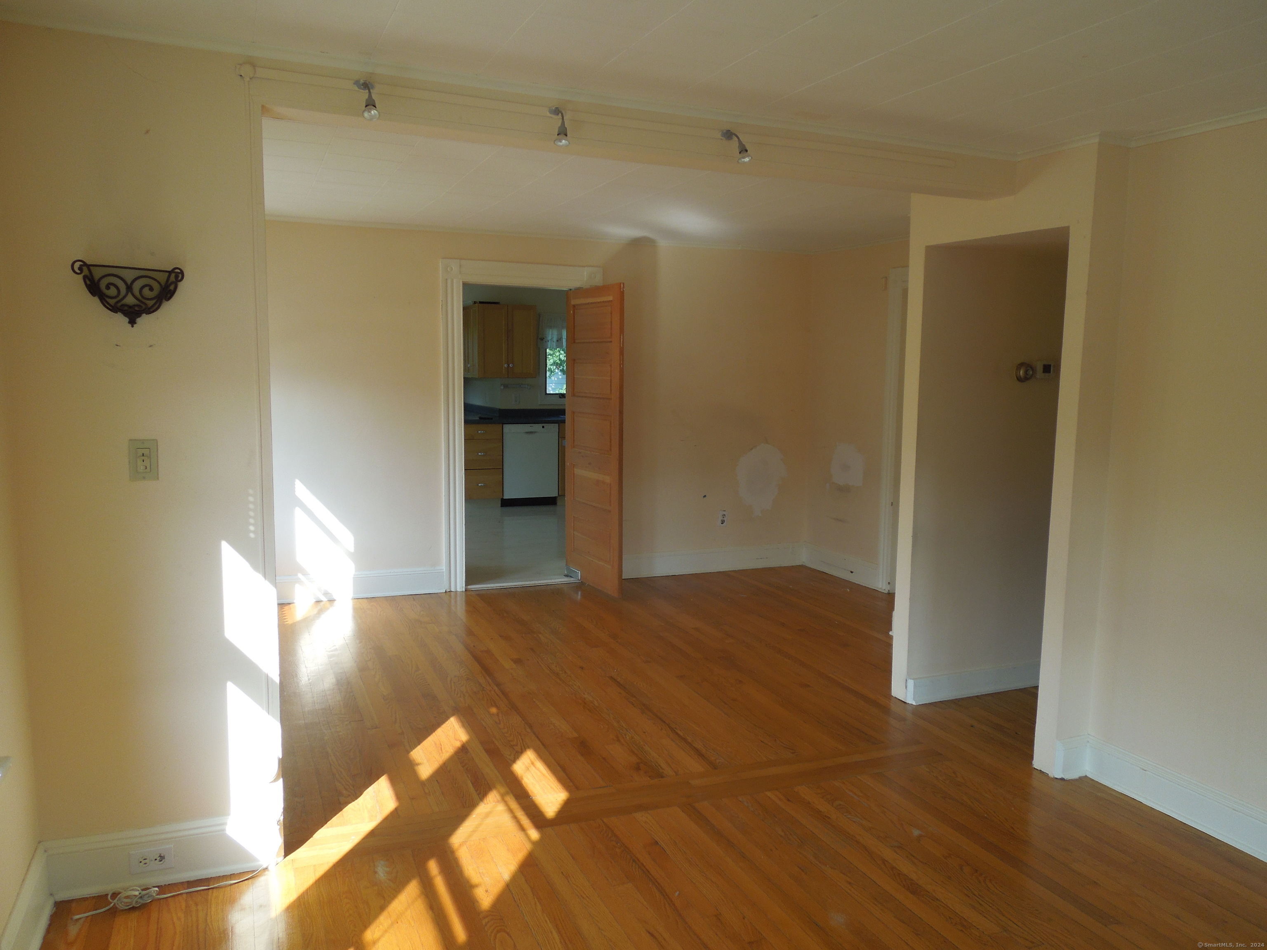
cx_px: 634
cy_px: 475
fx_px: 915
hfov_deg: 69.4
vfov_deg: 54.9
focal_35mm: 25
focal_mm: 4.5
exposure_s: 1/100
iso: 100
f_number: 3.3
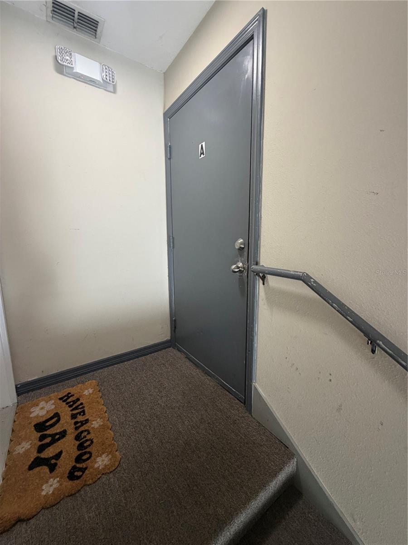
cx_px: 204
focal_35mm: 14
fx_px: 220
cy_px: 272
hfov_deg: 85.7
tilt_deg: -9.2
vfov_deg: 102.1
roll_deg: +0.1
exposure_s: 1/120
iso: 320
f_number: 2.2
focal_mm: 2.22
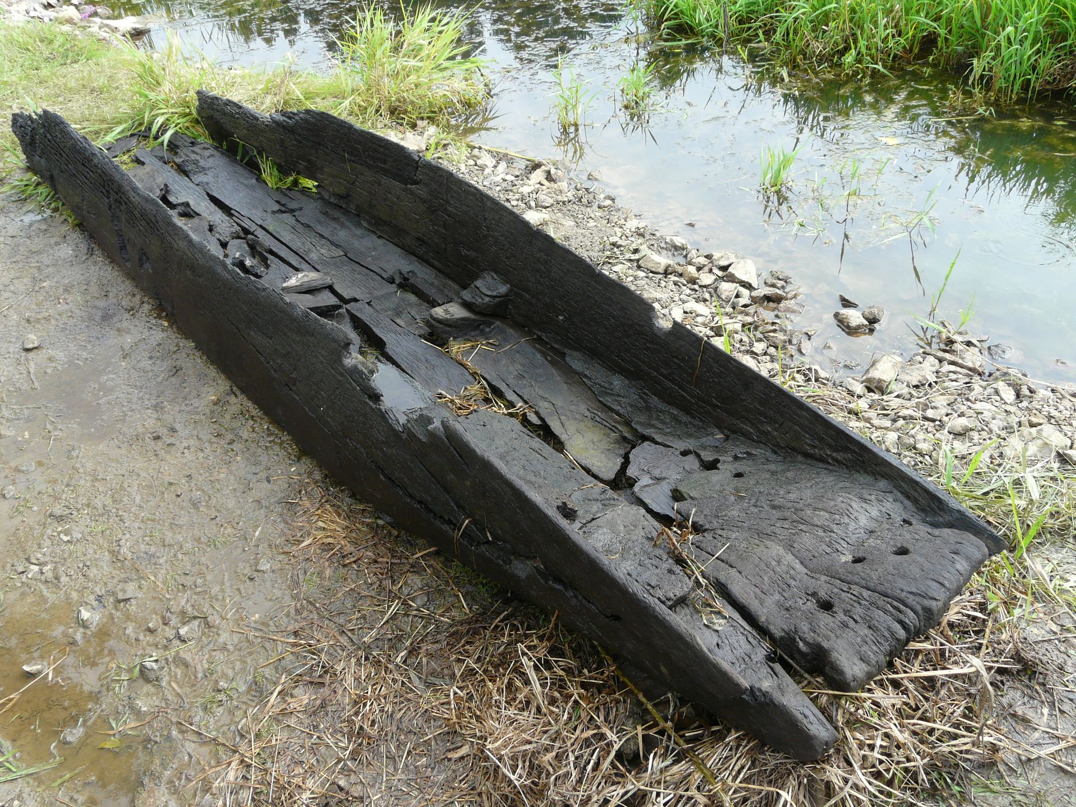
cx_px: 538
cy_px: 404
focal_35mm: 31
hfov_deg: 58.4
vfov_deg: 45.4
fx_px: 964
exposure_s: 1/125
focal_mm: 5
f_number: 4
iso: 100
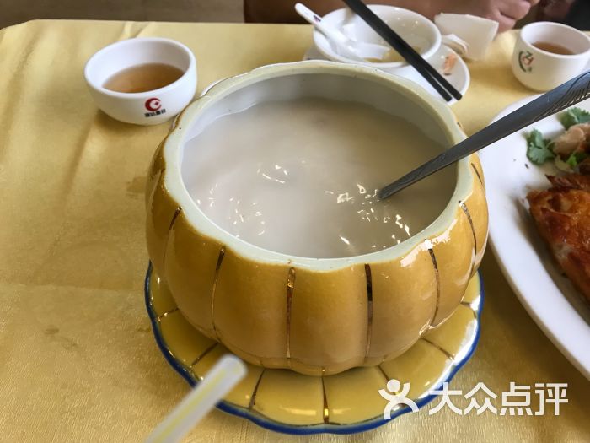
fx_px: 477
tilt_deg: -46.6
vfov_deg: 49.7
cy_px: 222
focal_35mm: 28
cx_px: 295
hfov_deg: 63.4
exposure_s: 1/33
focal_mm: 3.99
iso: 32
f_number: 1.8
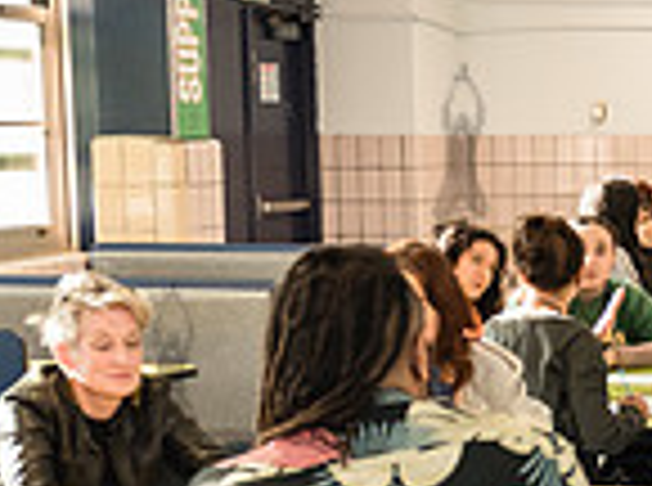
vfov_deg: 12.8
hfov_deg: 15.5
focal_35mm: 115
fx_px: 2161
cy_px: 358
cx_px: 1039
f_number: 3.5
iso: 1600
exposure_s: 1/125
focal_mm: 29
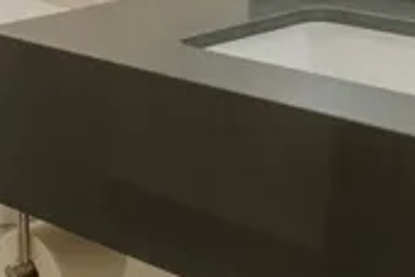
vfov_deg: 13.3
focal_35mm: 101
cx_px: -221
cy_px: -19
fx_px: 1164
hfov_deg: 17.9
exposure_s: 1/60
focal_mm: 18
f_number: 2.8
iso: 500
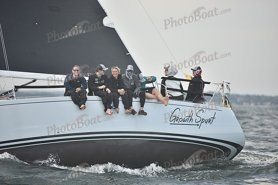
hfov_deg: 10.3
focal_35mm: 200
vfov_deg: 6.9
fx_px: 1545
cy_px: 92
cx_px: 139
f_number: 3.2
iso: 250
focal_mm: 200
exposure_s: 1/640
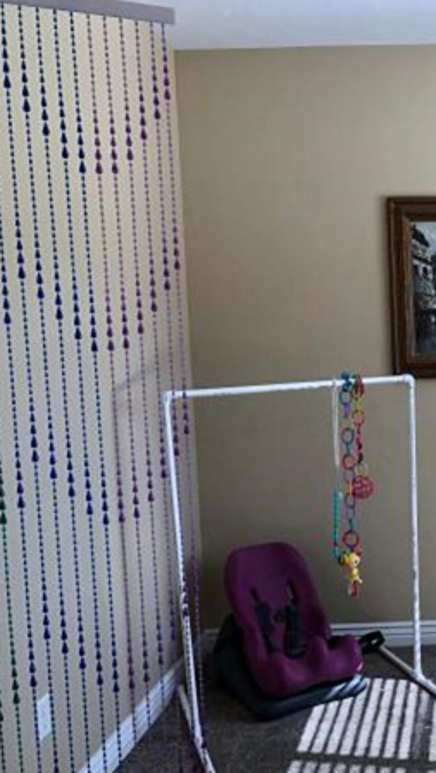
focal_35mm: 45
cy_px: 393
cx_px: 503
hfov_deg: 24.4
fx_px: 924
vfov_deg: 45.5
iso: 32
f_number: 1.8
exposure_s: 1/120
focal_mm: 3.99
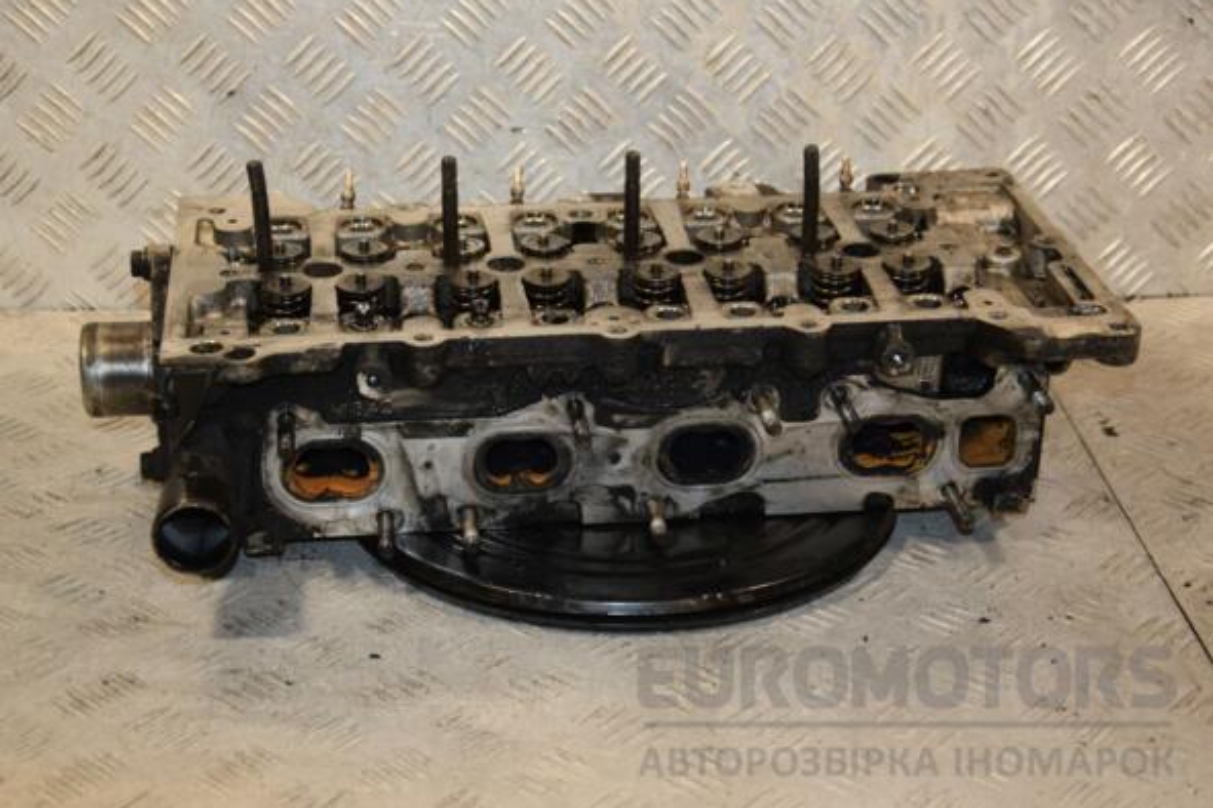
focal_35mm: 69
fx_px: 2308
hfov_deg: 29.4
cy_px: 404
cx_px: 599
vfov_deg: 19.9
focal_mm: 45
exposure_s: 1/200
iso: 800
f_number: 4.8
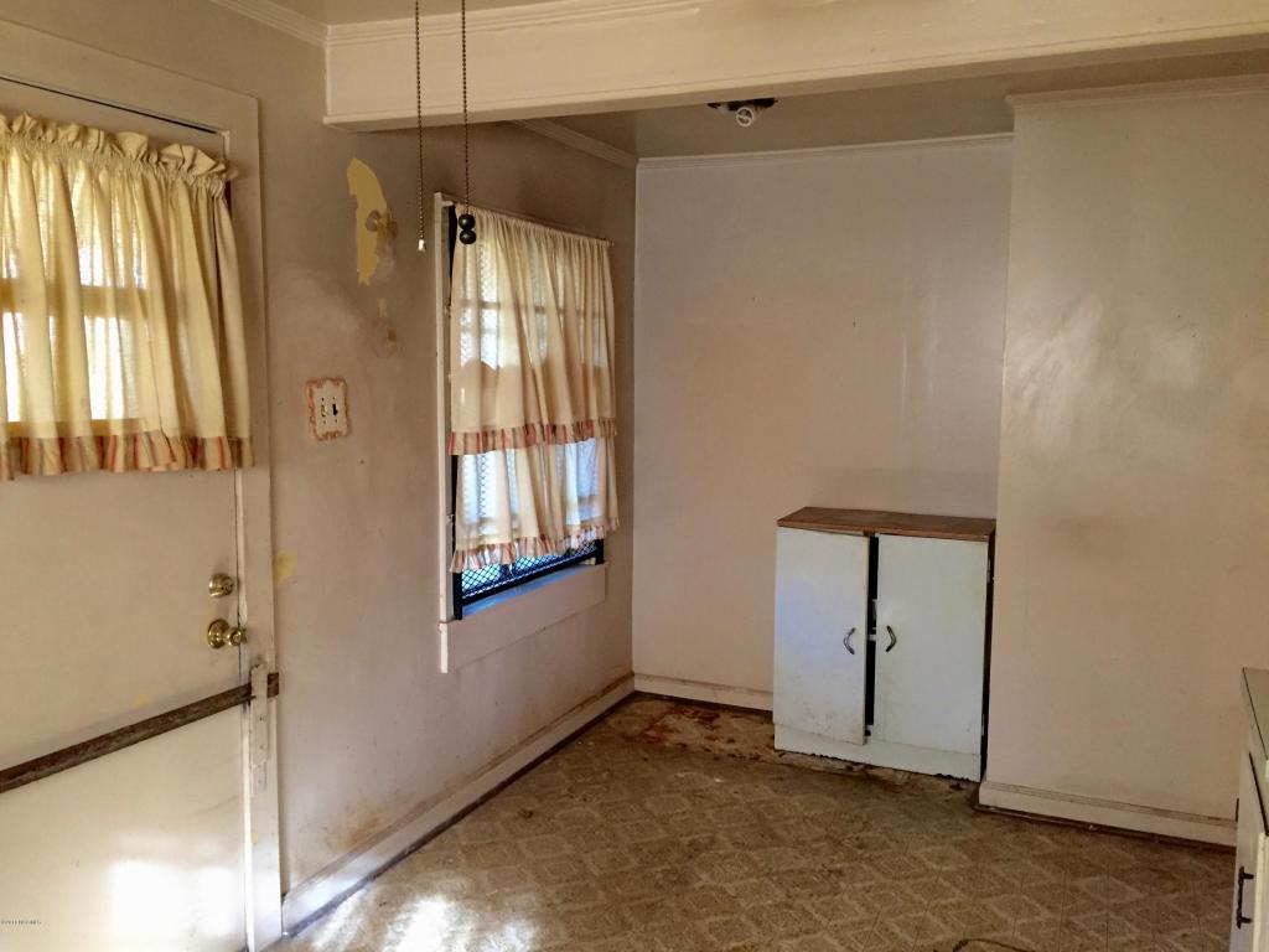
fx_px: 1063
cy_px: 476
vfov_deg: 48.2
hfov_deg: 61.7
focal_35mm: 29
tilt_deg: -6.1
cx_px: 634
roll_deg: -0.7
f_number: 2.2
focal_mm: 4.15
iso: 160
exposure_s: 1/30
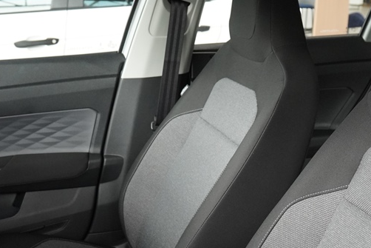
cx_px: 256
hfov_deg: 37.6
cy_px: 170
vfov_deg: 25.8
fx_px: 536
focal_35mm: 52
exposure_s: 1/160
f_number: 3.5
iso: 1600
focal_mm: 17
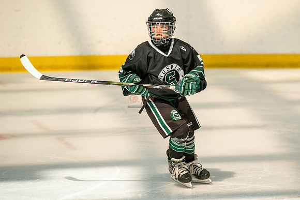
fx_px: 2330
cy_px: 81
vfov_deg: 4.9
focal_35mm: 280
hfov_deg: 7.4
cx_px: 179
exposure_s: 1/5000
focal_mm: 234
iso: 1600
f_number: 3.5
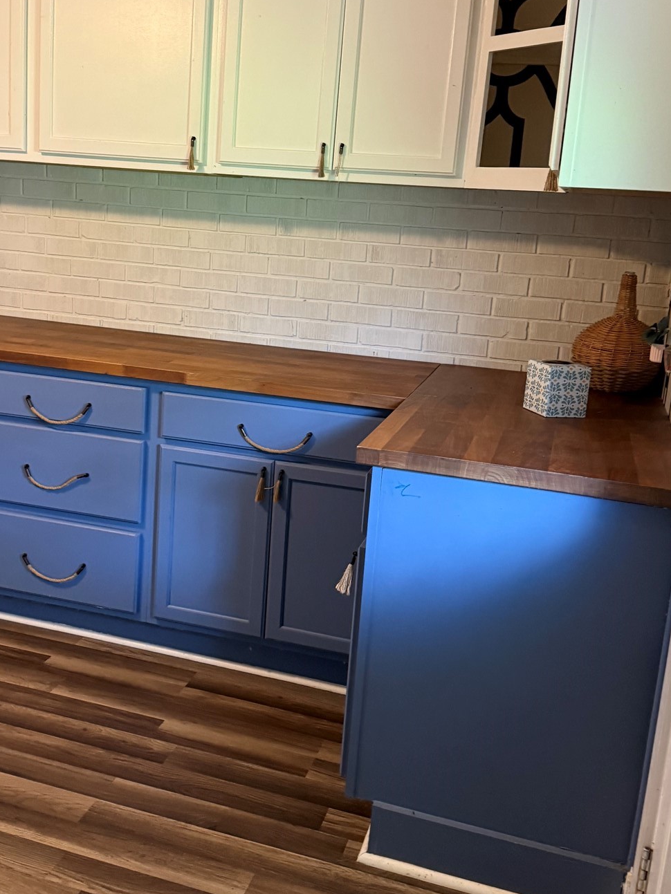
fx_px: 982
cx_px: 271
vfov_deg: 48.9
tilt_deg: -10.1
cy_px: 400
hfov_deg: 37.6
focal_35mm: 38
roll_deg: -3.0
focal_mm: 6.76
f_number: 1.78
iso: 500
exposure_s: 1/60
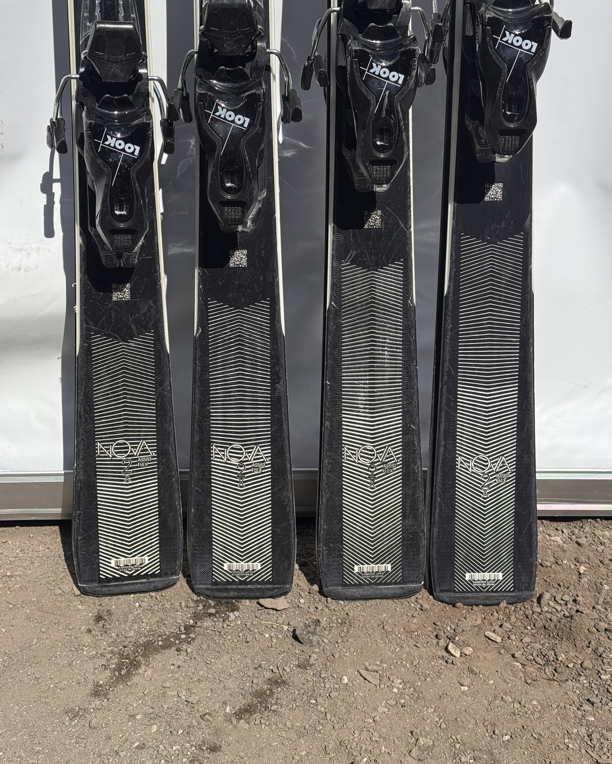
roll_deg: -1.5
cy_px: 350
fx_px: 1155
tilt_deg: -22.2
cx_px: 310
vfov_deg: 36.6
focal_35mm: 51
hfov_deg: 29.7
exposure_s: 1/4310
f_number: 1.78
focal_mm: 6.76
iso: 64
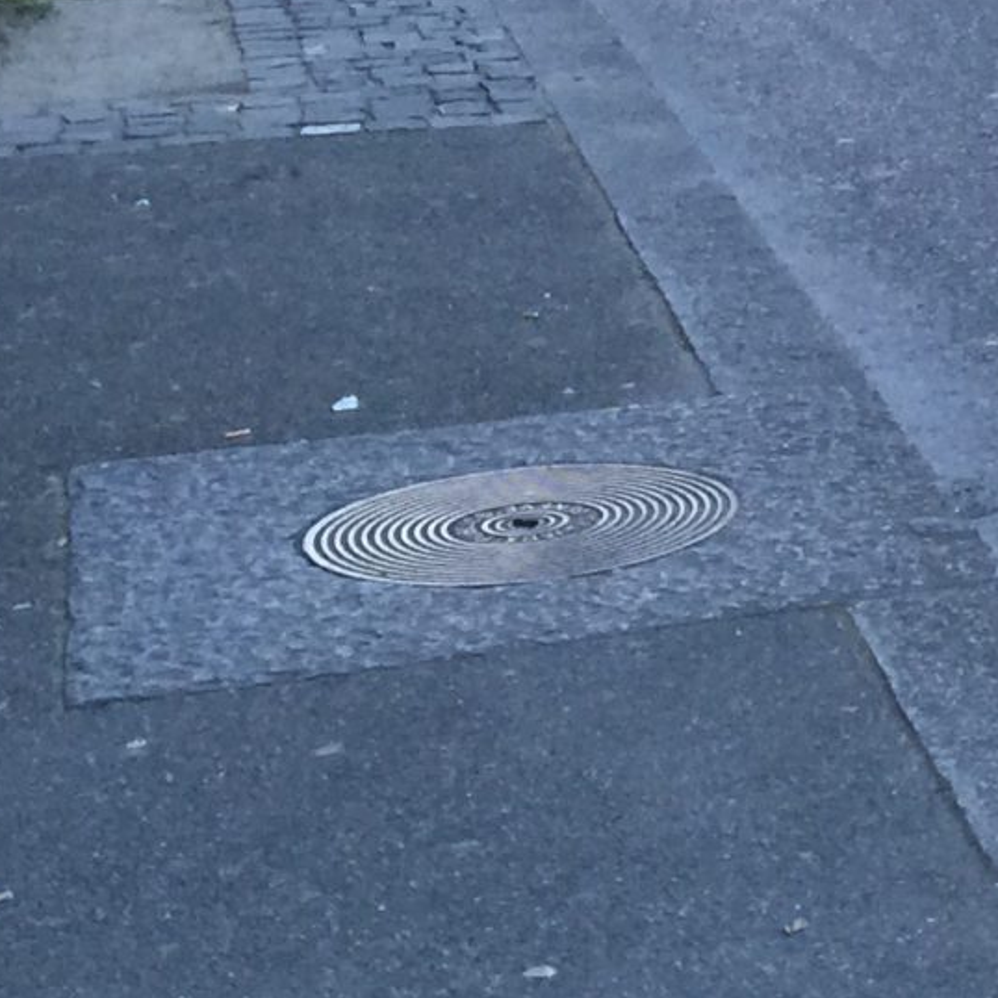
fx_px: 3979
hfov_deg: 12.4
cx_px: 2081
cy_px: -230
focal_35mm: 122
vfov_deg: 13.8
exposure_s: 1/15
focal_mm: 4.15
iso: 40
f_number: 2.2
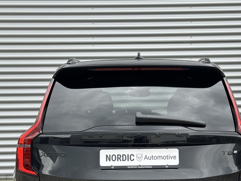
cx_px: 143
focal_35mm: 88
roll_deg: +0.7
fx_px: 613
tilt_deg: -3.0
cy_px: 138
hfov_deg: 22.2
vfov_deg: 16.7
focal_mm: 6.86
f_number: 1.78
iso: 64
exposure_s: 1/439
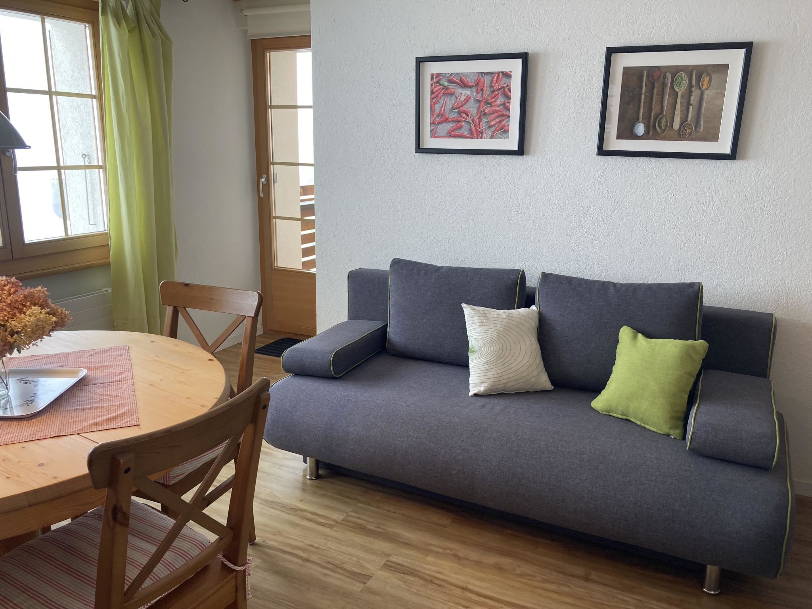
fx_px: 657
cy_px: 304
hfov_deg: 63.4
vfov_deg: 49.7
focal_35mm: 28
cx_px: 406
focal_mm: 3.99
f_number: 1.8
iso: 40
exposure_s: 1/50
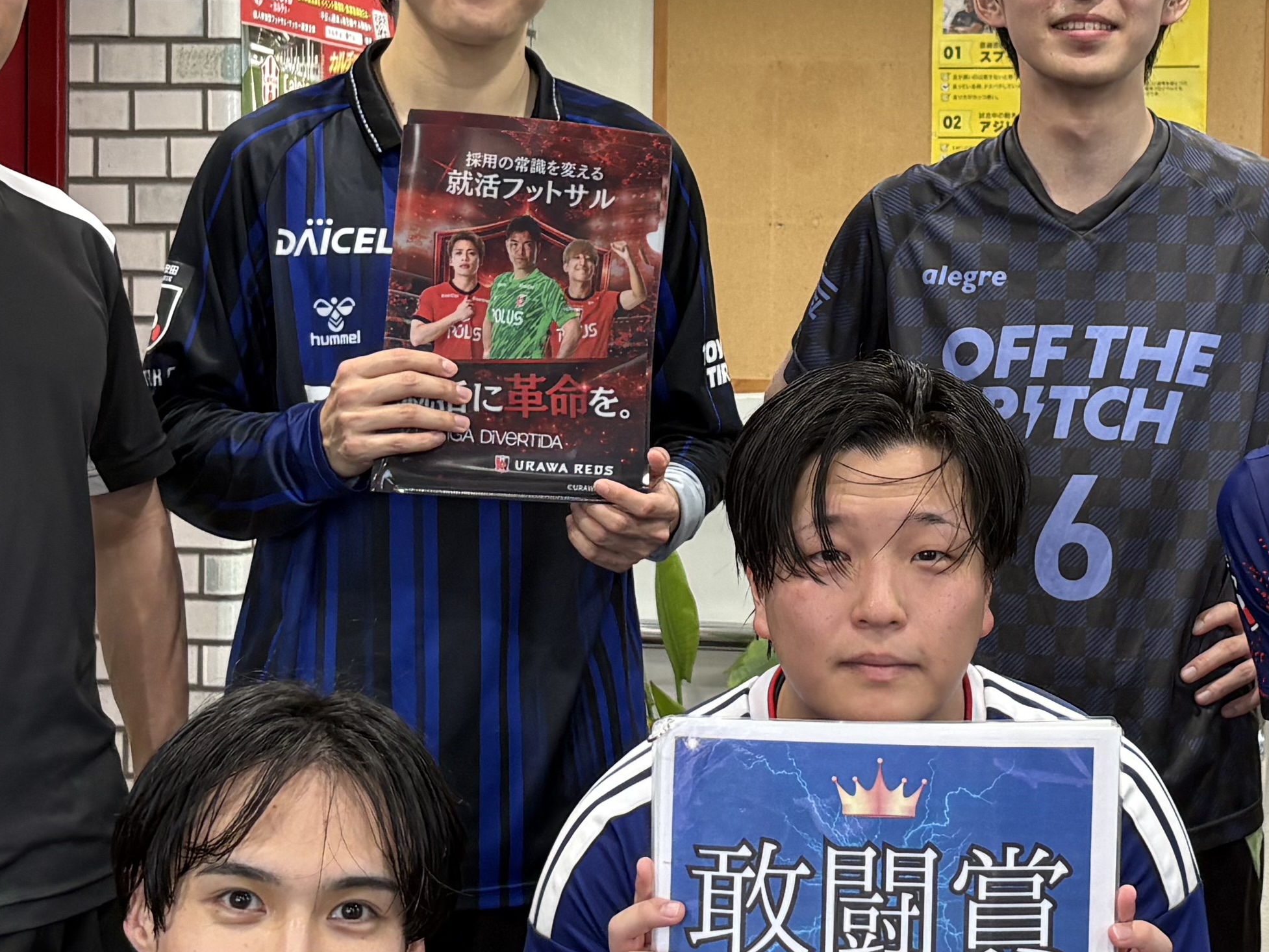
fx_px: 2786
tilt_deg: -2.2
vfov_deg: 19.4
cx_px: 862
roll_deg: -0.3
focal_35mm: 76
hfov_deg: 25.5
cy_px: 379
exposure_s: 1/50
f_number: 1.6
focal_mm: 5.96
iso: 125
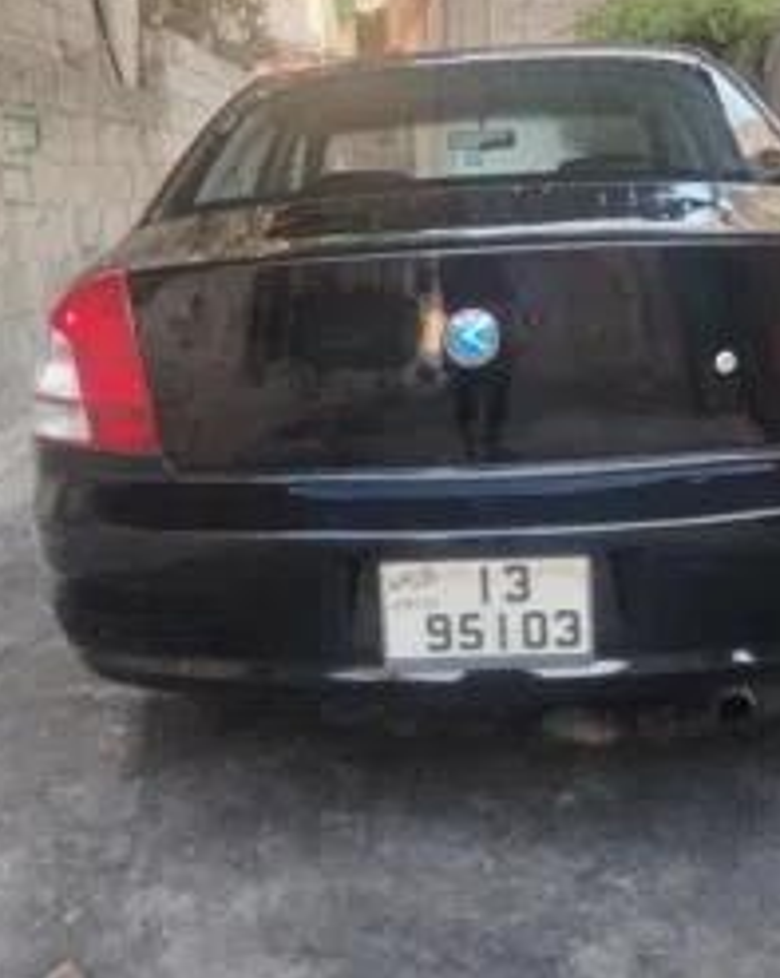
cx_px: 439
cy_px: 515
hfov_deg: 39.0
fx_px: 1099
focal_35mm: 38
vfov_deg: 48.0
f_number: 1.75
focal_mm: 5.25
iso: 244
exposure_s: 1/50
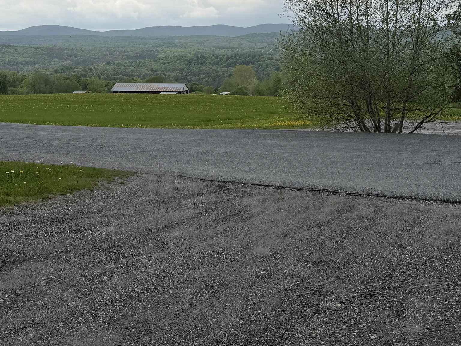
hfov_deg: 38.9
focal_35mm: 48
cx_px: 130
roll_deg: +0.9
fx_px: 639
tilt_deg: -4.5
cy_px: 95
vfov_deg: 29.9
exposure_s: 1/1855
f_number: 1.78
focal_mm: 6.76
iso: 80
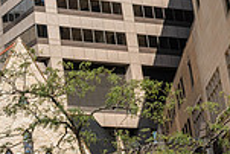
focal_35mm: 92
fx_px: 588
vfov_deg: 14.9
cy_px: 82
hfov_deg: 19.3
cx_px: -114
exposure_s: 1/160
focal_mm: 24
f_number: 8
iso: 64
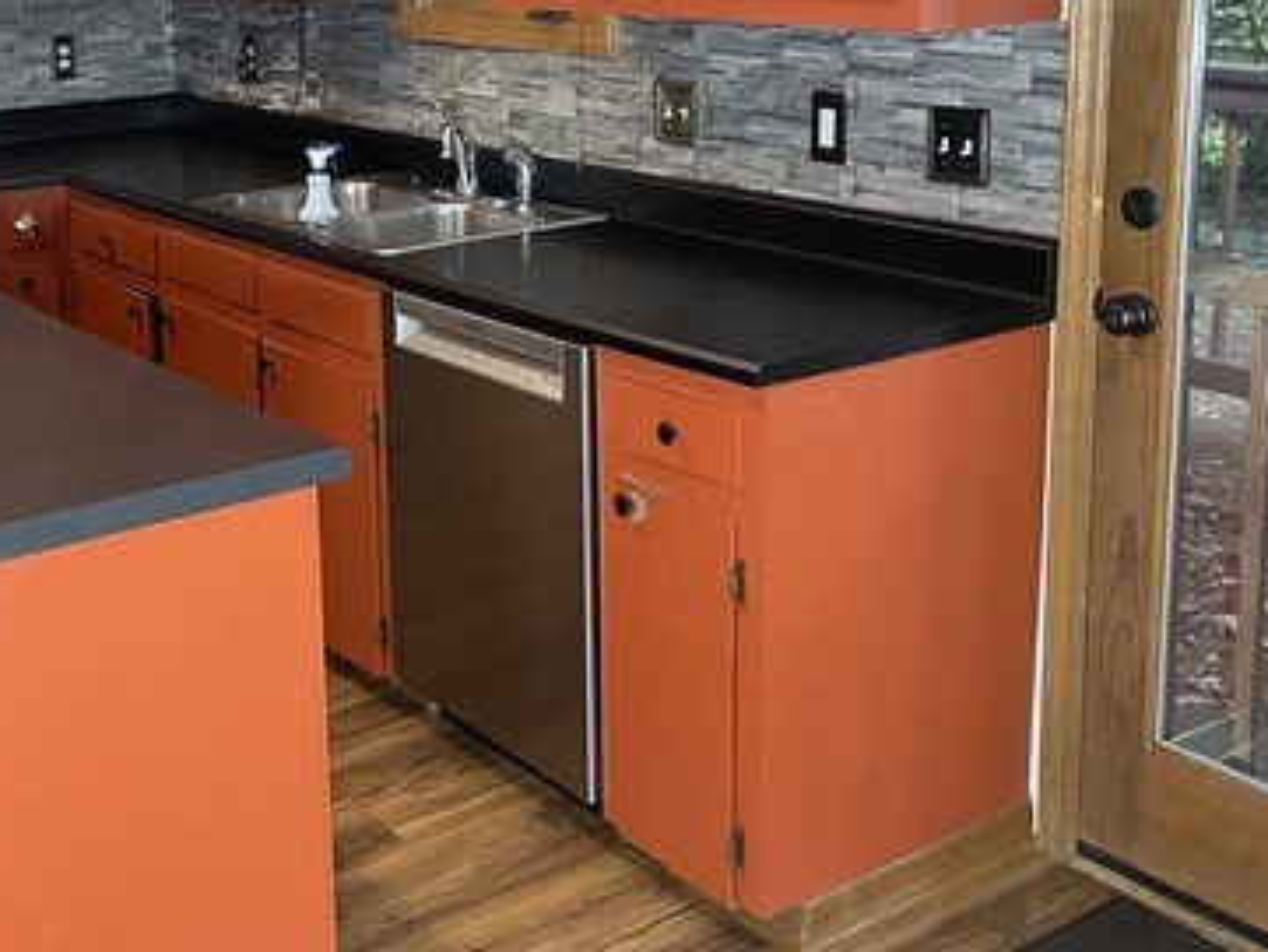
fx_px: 1759
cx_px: 399
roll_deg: +1.9
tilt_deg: -8.7
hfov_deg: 39.1
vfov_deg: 29.8
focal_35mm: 48
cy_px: 228
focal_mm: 4.2
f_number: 1.6
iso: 320
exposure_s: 1/60
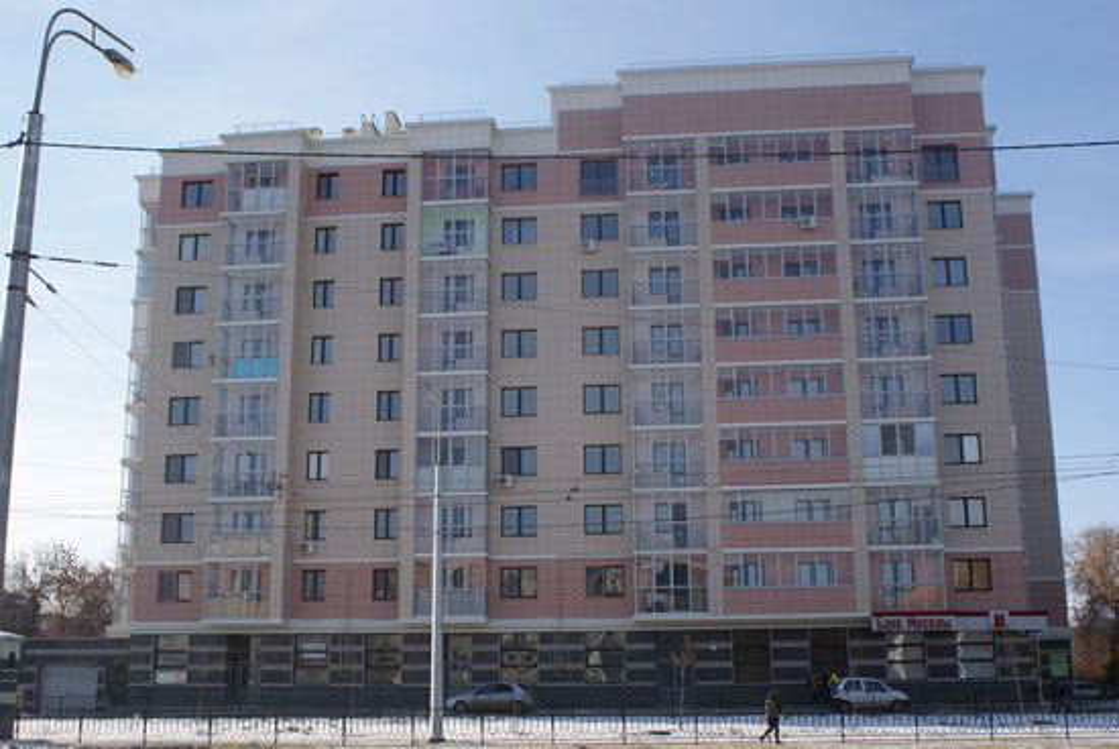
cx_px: 560
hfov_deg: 46.4
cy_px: 374
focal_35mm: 42
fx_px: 1307
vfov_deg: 32.0
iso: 100
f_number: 8
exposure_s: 1/200
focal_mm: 28
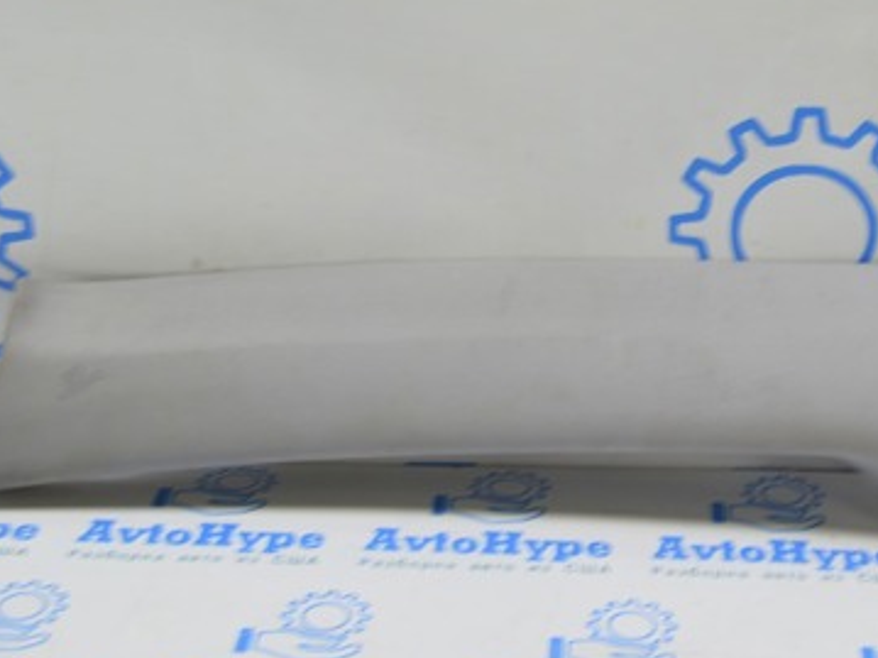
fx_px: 1952
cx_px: 619
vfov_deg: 19.0
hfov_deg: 25.1
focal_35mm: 77
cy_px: 182
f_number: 5.6
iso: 400
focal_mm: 30
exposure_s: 1/20
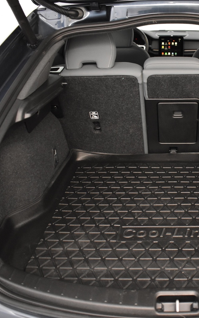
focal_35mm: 42
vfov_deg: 47.2
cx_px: 173
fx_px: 365
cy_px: 161
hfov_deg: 29.5
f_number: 3.5
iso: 2200
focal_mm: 18
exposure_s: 1/30
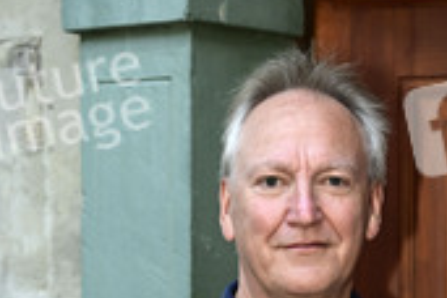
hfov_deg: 18.5
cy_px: 507
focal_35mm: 110
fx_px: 1366
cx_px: 301
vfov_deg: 11.7
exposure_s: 1/200
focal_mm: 47
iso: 640
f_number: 4
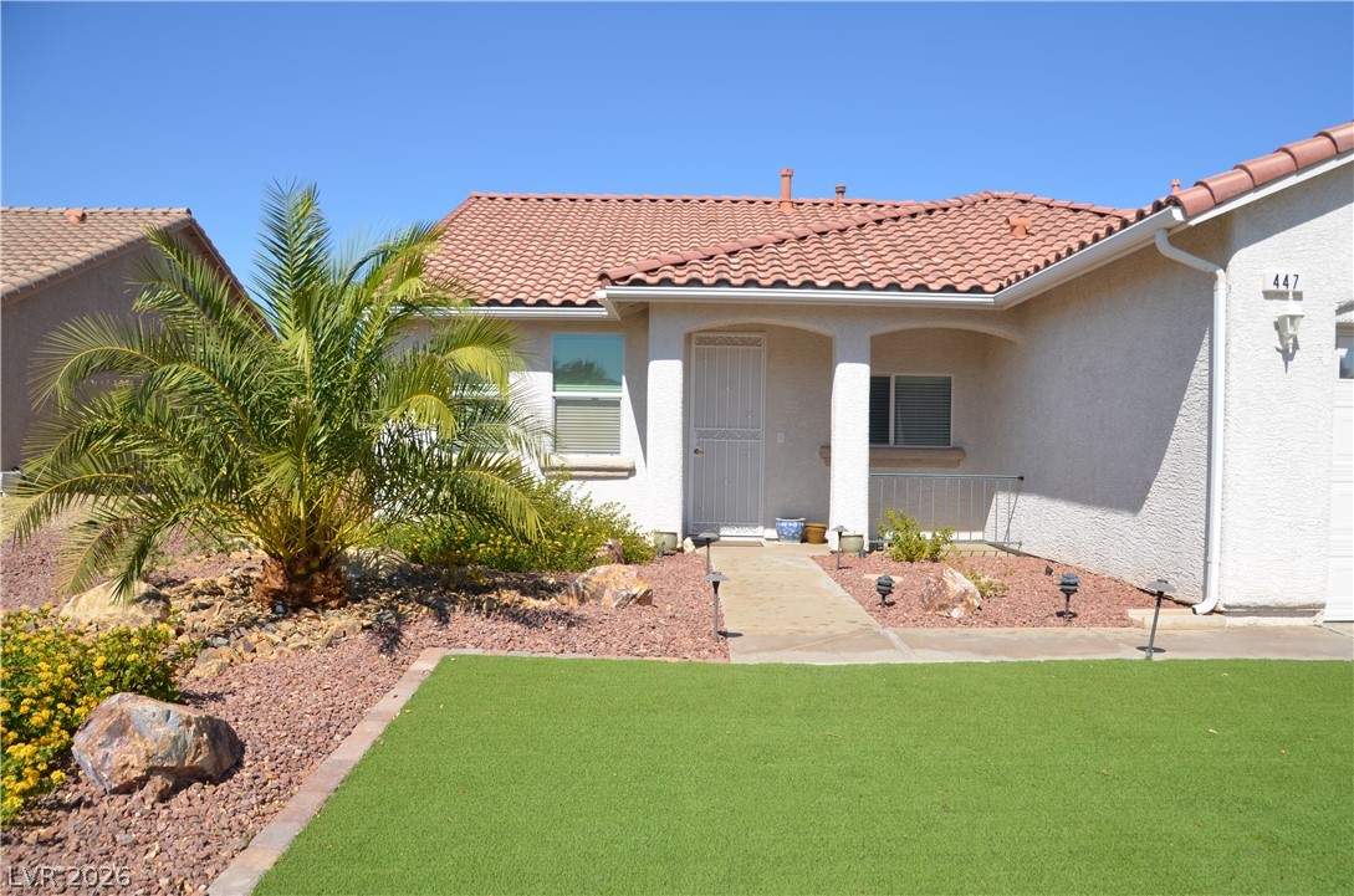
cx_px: 677
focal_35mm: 27
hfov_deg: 67.5
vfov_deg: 47.7
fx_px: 1013
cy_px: 448
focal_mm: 18
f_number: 9
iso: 100
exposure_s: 1/320
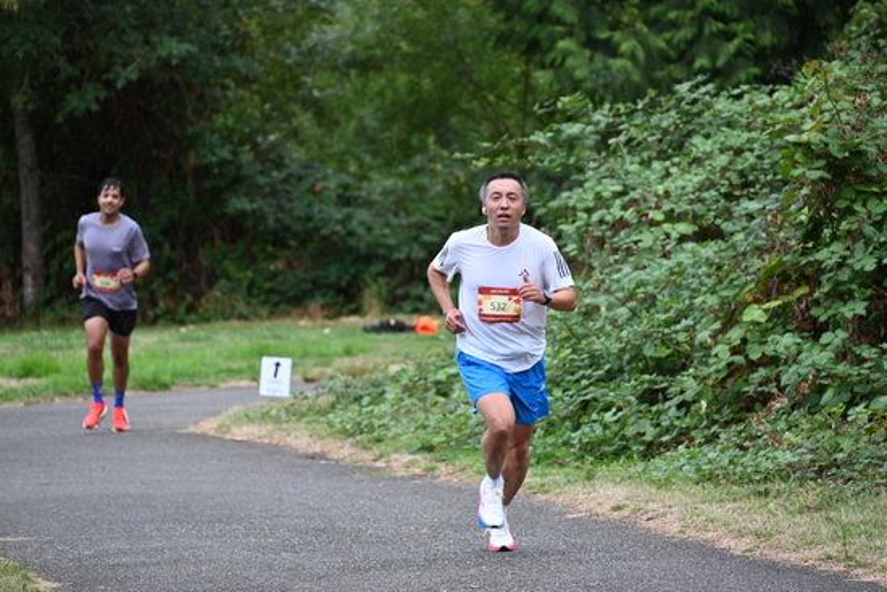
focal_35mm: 200
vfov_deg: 6.9
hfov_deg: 10.3
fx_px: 4929
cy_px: 296
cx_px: 444
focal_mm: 200
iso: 800
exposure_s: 1/250
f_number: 6.3
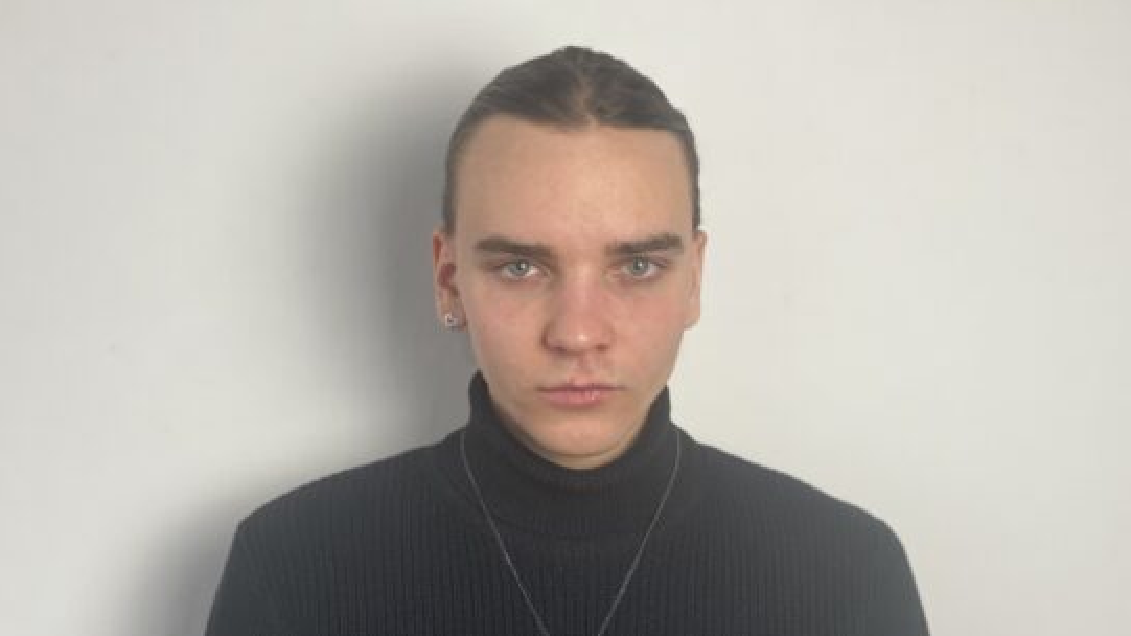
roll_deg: -2.2
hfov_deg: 36.6
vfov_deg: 21.0
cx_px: 567
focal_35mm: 57
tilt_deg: -1.4
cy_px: 391
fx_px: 1709
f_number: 2
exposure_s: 1/100
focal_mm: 6
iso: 125
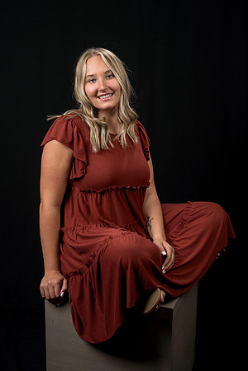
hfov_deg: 29.9
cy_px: 186
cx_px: 124
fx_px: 465
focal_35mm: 45
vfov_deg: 43.6
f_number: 5.6
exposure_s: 1/160
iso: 100
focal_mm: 45
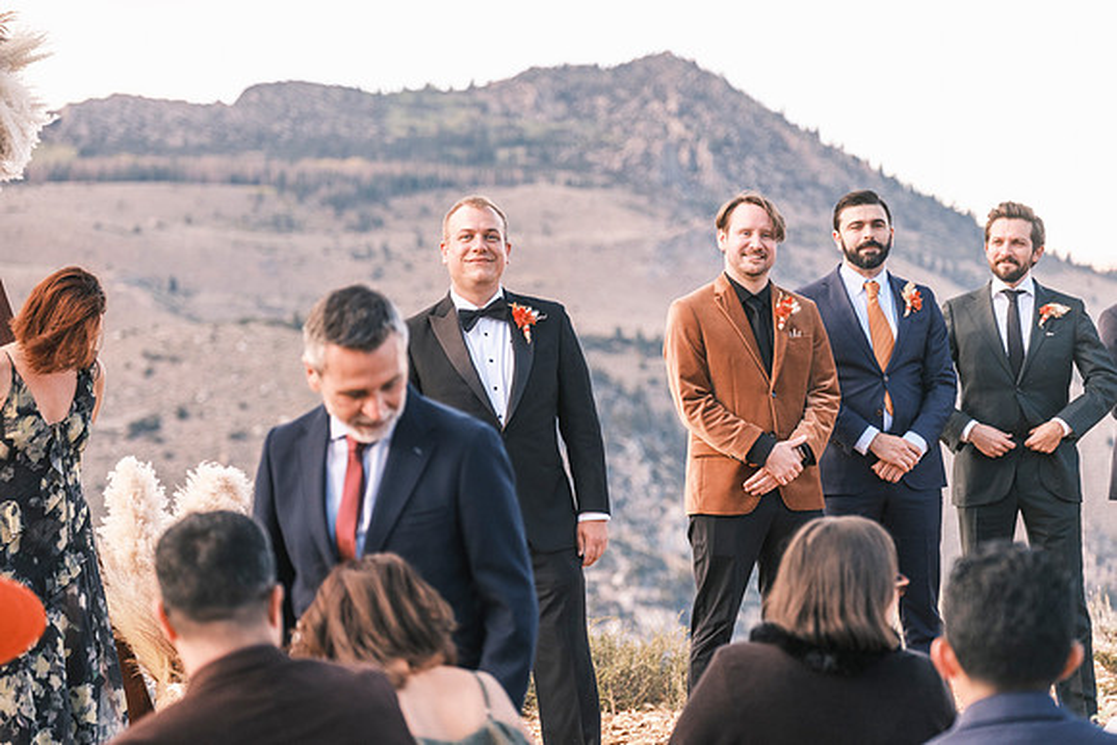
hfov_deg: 16.3
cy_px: 372
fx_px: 3910
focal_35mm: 126
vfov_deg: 10.9
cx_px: 558
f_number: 2.8
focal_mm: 83.8
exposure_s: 1/800
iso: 400
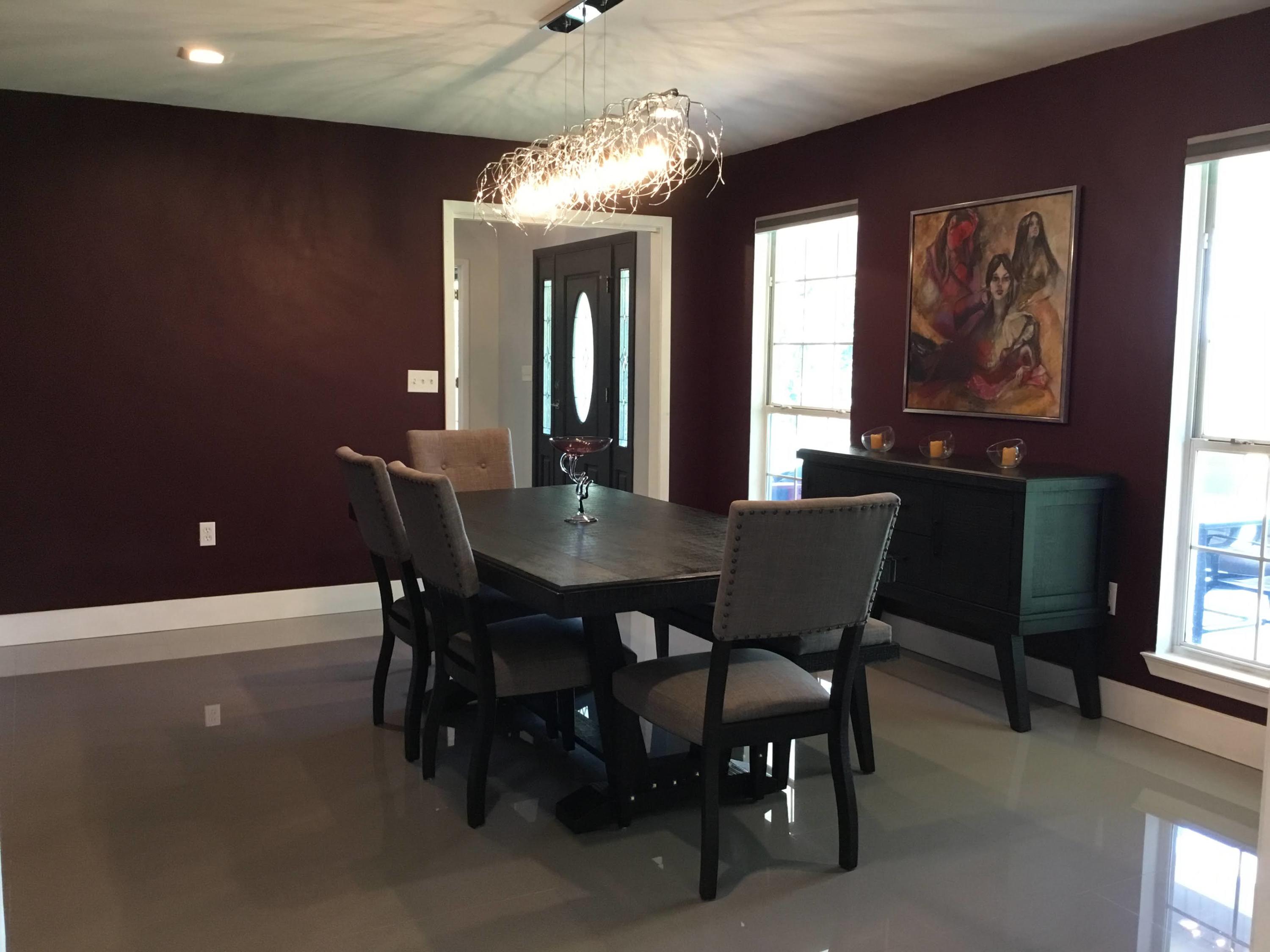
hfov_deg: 58.4
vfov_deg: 45.4
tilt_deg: -6.8
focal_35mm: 31
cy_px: 476
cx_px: 635
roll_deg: +0.2
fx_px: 1137
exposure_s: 1/30
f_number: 2.4
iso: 125
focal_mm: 3.3
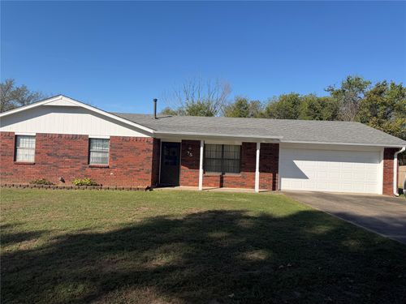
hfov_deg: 71.6
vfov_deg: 56.8
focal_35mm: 24
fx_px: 281
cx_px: 203
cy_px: 152
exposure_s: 1/4405
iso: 80
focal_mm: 6.76
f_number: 1.78
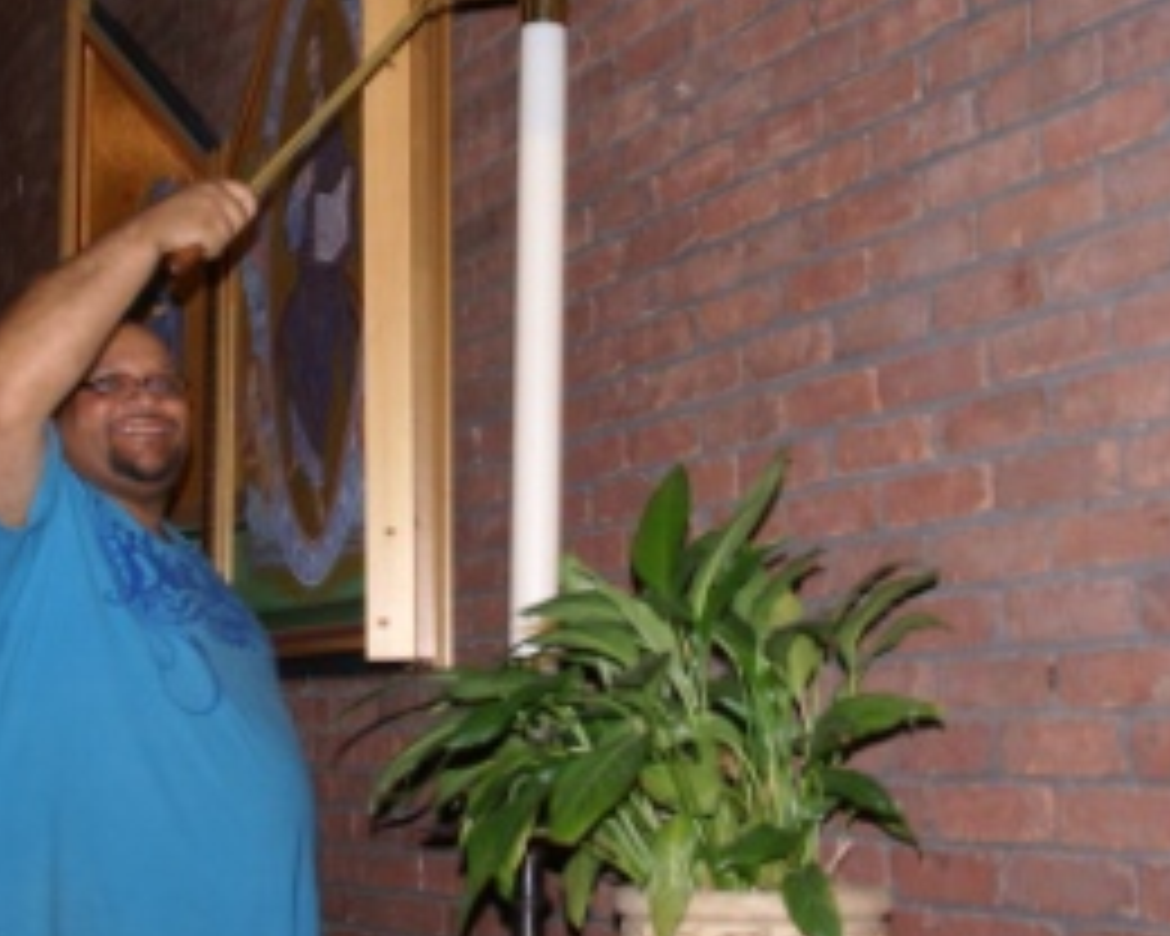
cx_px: 468
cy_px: 310
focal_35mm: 68
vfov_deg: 22.4
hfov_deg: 27.8
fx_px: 2355
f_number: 5.6
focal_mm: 28
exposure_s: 1/60
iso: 400
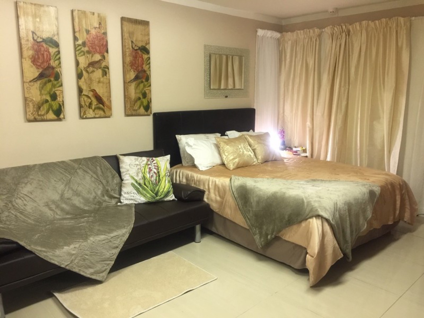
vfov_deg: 48.2
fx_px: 355
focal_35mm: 29
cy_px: 159
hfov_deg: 61.7
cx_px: 212
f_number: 2.2
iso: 100
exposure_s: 1/17
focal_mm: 4.15
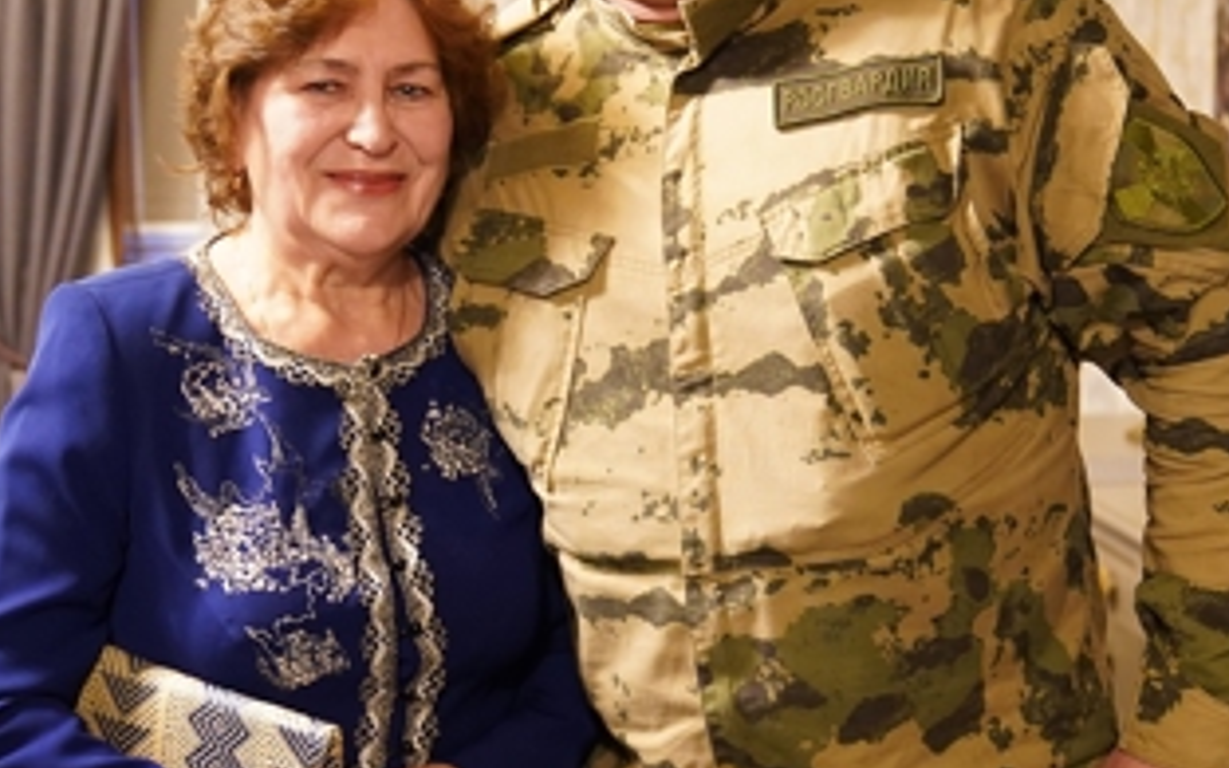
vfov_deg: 18.3
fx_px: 2378
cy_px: 473
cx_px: 670
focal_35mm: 71
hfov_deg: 29.0
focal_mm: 29
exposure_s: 1/30
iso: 2000
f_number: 2.8
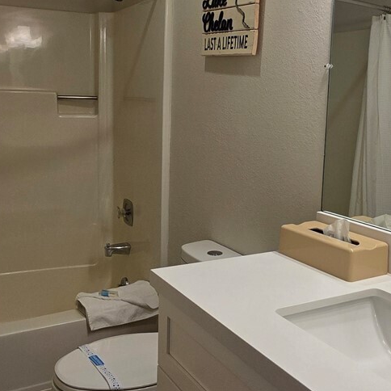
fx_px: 486
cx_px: 183
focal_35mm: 38
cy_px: 160
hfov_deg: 43.8
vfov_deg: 43.7
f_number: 1.9
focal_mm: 2.2
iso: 80
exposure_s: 1/120
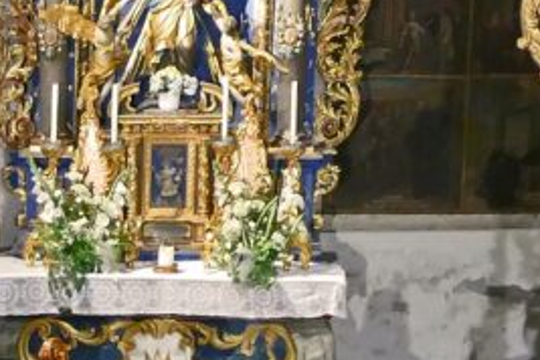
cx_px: -140
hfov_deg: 10.1
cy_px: 946
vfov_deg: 6.5
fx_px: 2985
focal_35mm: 199
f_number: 3
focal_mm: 12.12
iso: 1600
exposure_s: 1/60
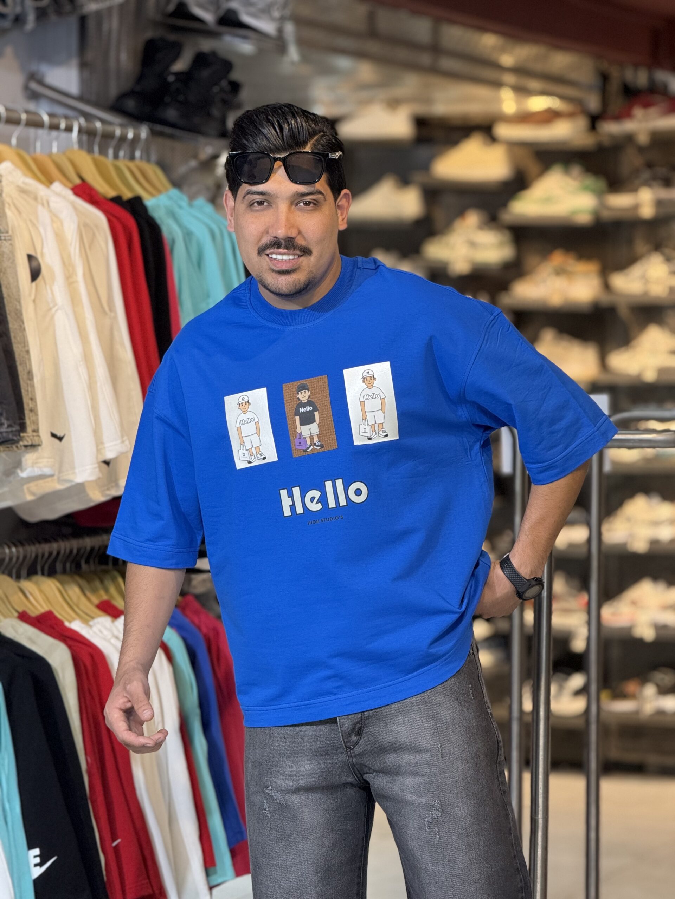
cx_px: 338
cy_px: 450
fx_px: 3120
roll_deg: -1.6
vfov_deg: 16.4
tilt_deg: -2.8
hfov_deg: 12.3
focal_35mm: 120
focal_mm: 15.66
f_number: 2.8
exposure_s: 1/100
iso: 320
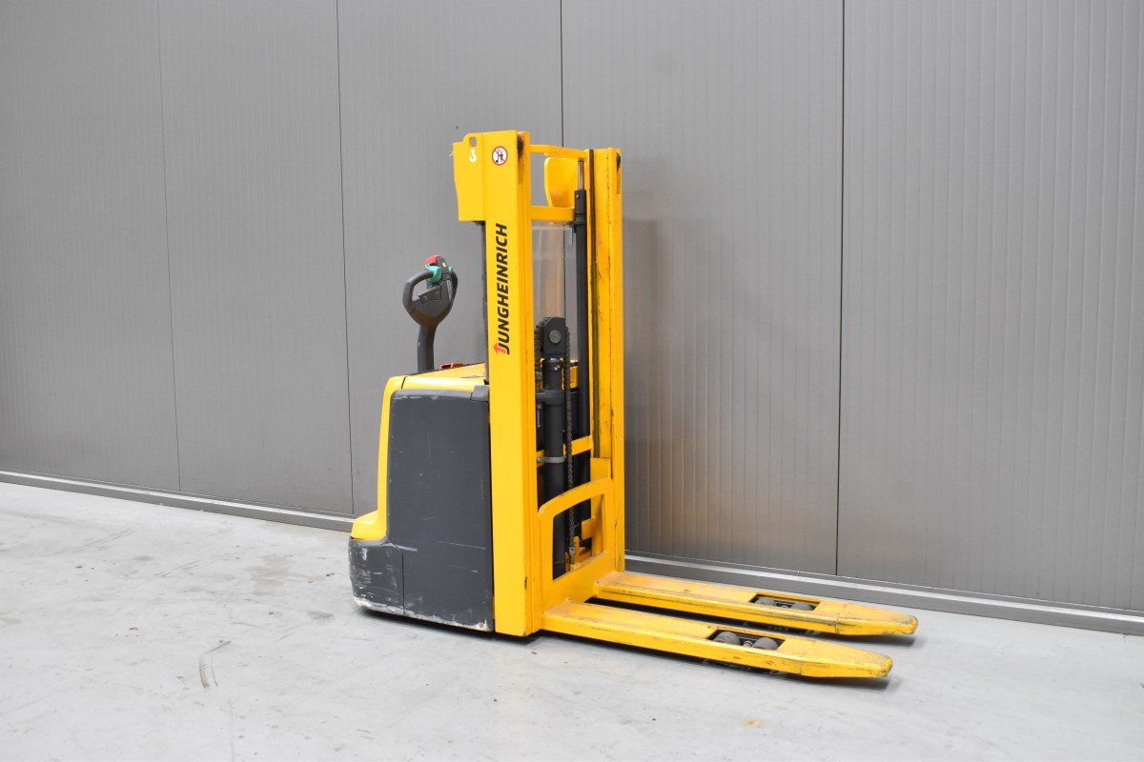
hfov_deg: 55.1
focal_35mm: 34
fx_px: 1096
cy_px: 381
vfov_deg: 38.4
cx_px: 572
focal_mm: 23
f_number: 5.6
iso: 1600
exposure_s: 1/25
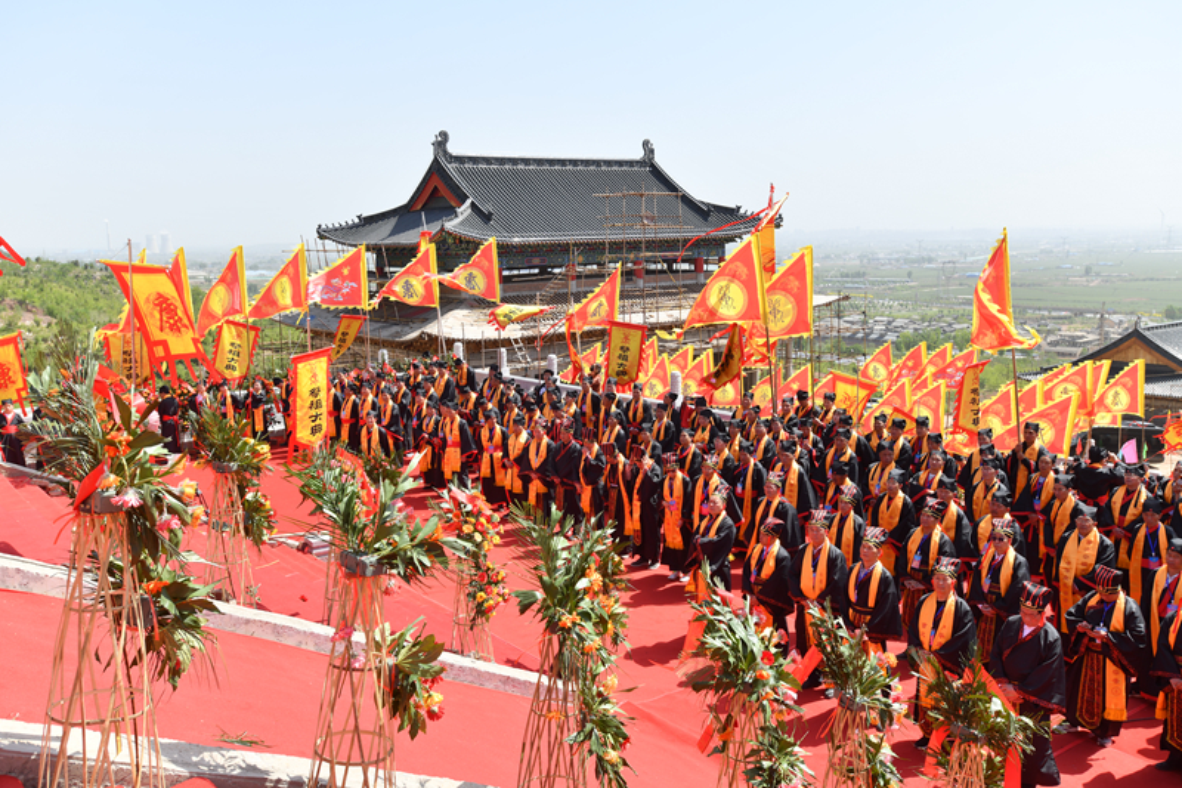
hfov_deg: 58.7
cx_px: 591
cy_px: 394
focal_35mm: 32
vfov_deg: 41.1
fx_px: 1050
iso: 125
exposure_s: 1/250
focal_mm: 32
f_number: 8
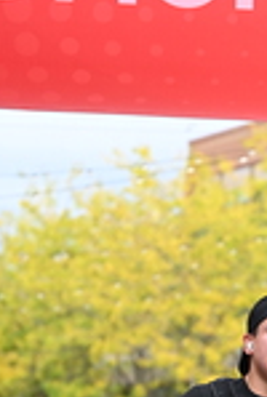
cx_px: 354
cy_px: 440
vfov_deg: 7.9
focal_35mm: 258
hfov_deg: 5.3
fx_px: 2857
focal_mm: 70
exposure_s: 1/2000
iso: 640
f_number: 2.8
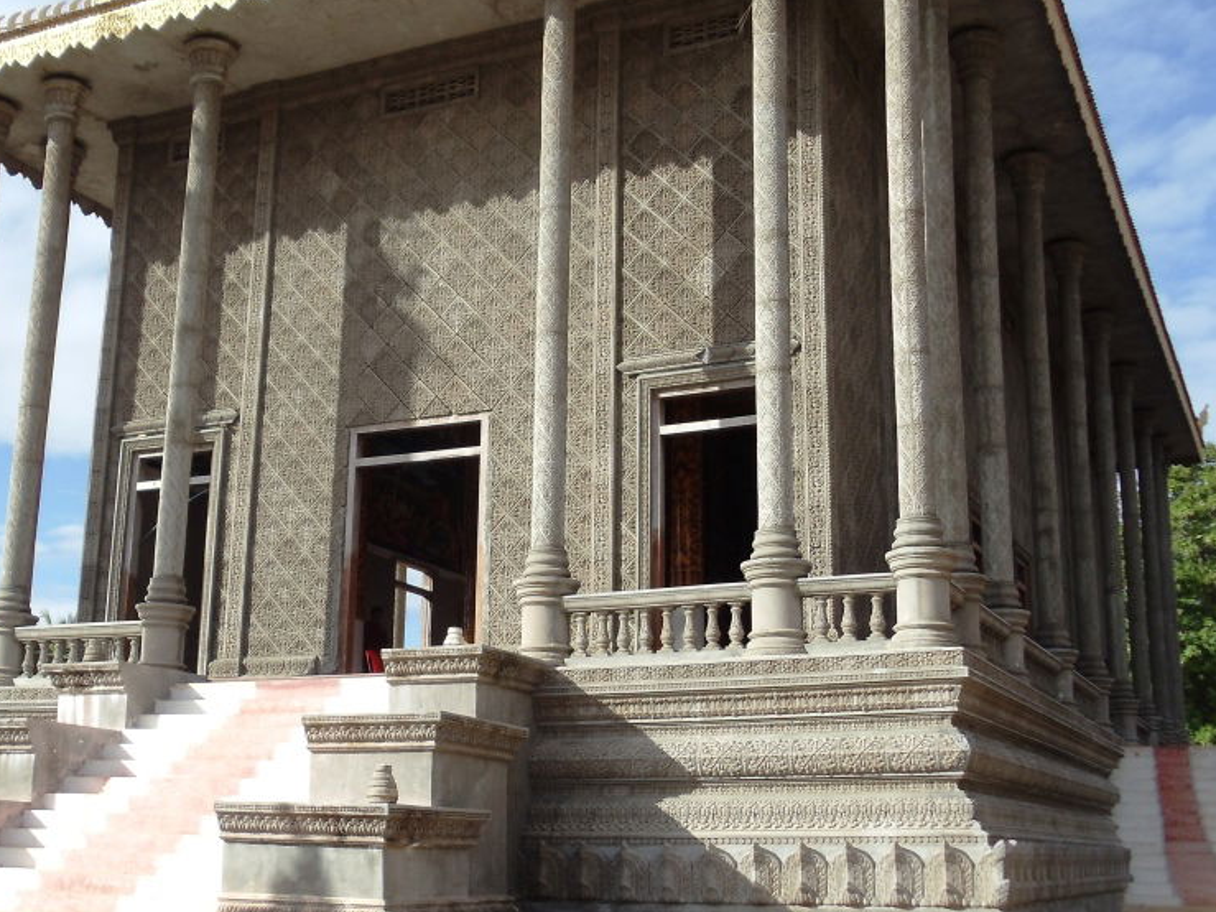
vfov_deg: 24.0
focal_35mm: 61
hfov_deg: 31.6
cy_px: 492
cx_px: 505
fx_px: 2142
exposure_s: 1/160
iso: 80
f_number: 7.1
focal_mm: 6
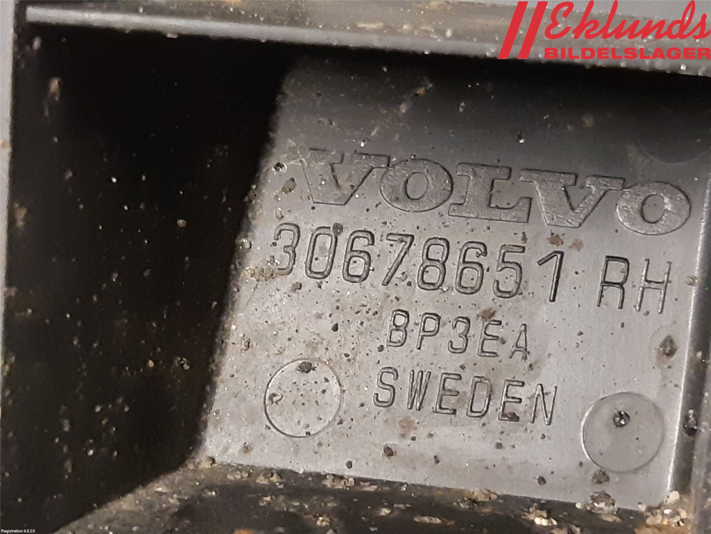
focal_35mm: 26
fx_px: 534
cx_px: 356
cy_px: 267
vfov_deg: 53.1
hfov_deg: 67.3
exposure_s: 1/25
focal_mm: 3.93
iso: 400
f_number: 1.7
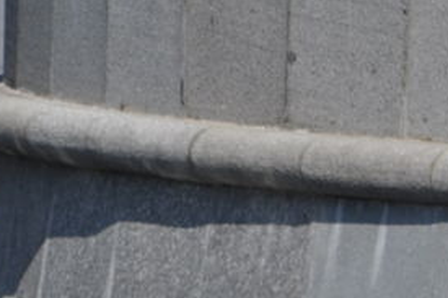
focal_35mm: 1373
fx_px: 17075
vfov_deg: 1.0
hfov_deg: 1.5
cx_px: 57
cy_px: 432
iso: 200
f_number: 11
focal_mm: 280
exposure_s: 1/500
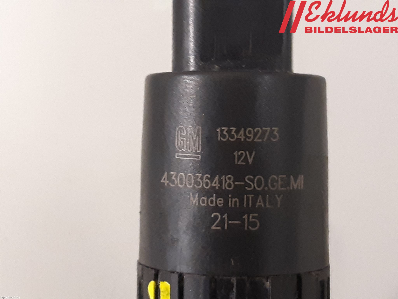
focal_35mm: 26
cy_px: 150
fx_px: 299
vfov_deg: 53.1
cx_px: 199
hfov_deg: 67.3
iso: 200
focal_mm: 3.93
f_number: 1.7
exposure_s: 1/33
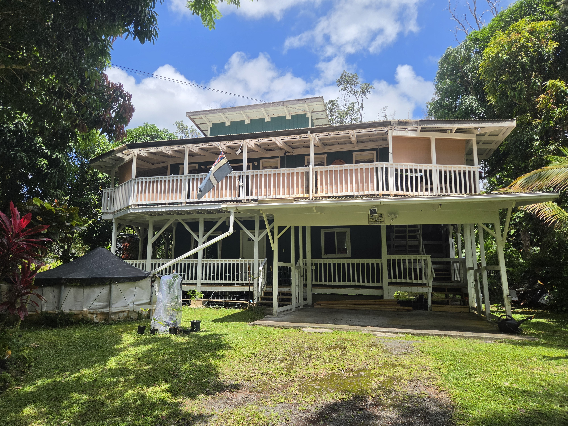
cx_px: 284
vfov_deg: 58.9
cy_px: 213
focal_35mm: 23
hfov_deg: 73.9
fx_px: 377
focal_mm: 5.4
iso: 80
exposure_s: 1/3647
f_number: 1.8
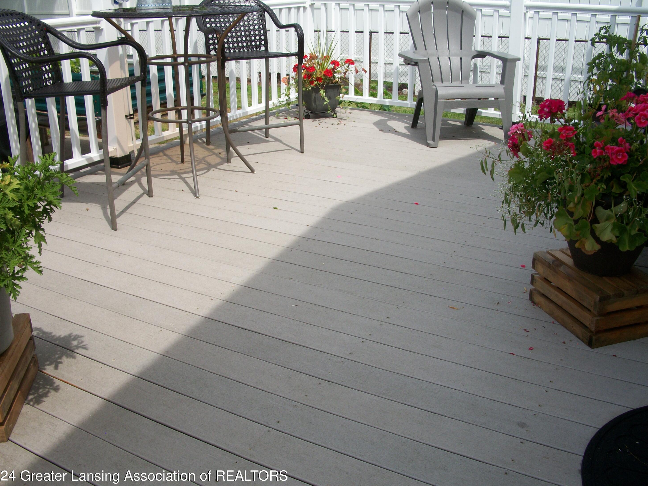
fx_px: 674
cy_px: 249
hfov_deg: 51.3
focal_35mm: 36
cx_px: 317
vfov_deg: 39.7
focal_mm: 6.3
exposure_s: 1/320
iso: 80
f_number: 5.6
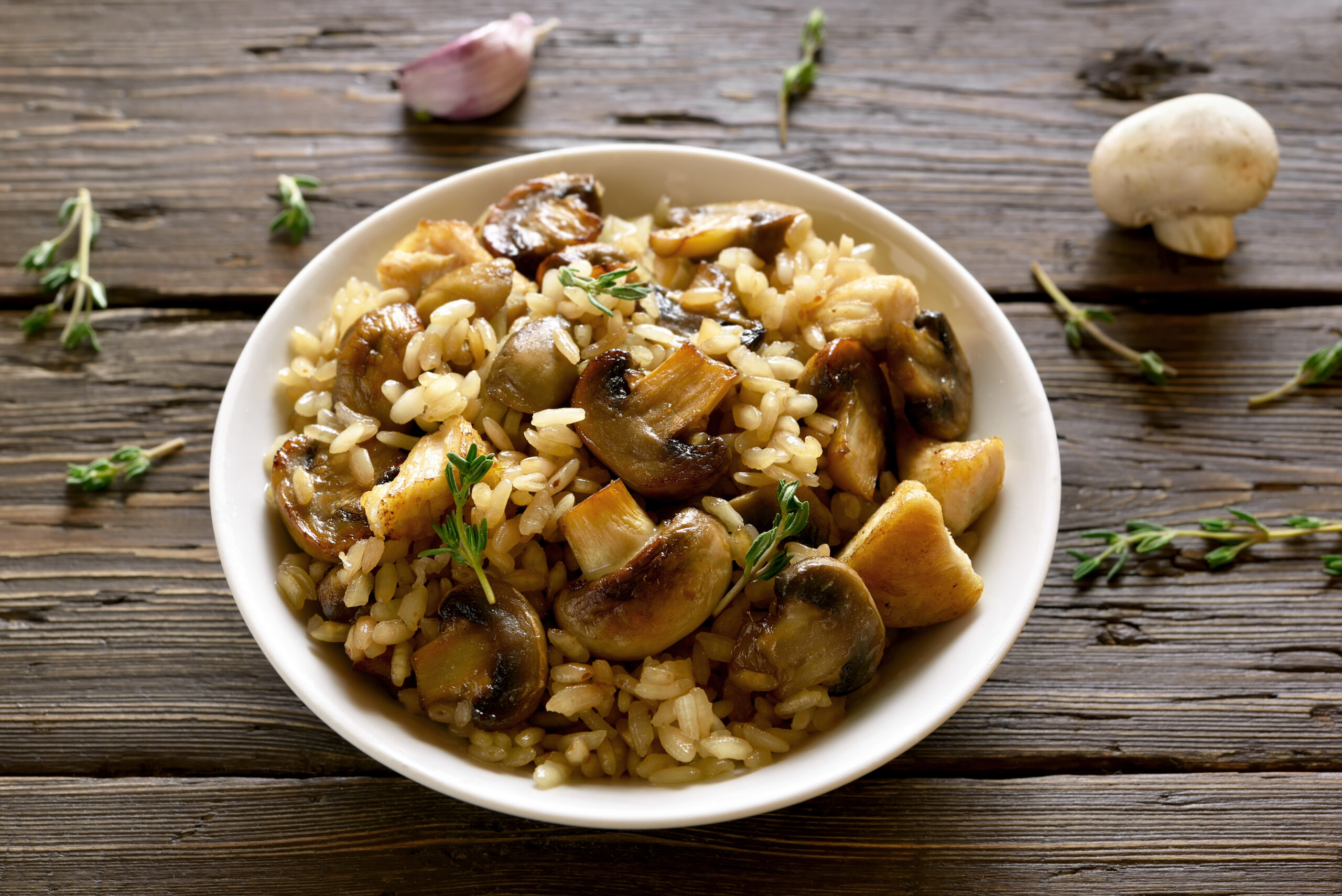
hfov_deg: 33.4
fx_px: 2237
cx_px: 671
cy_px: 448
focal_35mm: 60
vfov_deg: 22.6
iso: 200
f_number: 10
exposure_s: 1/160
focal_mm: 60
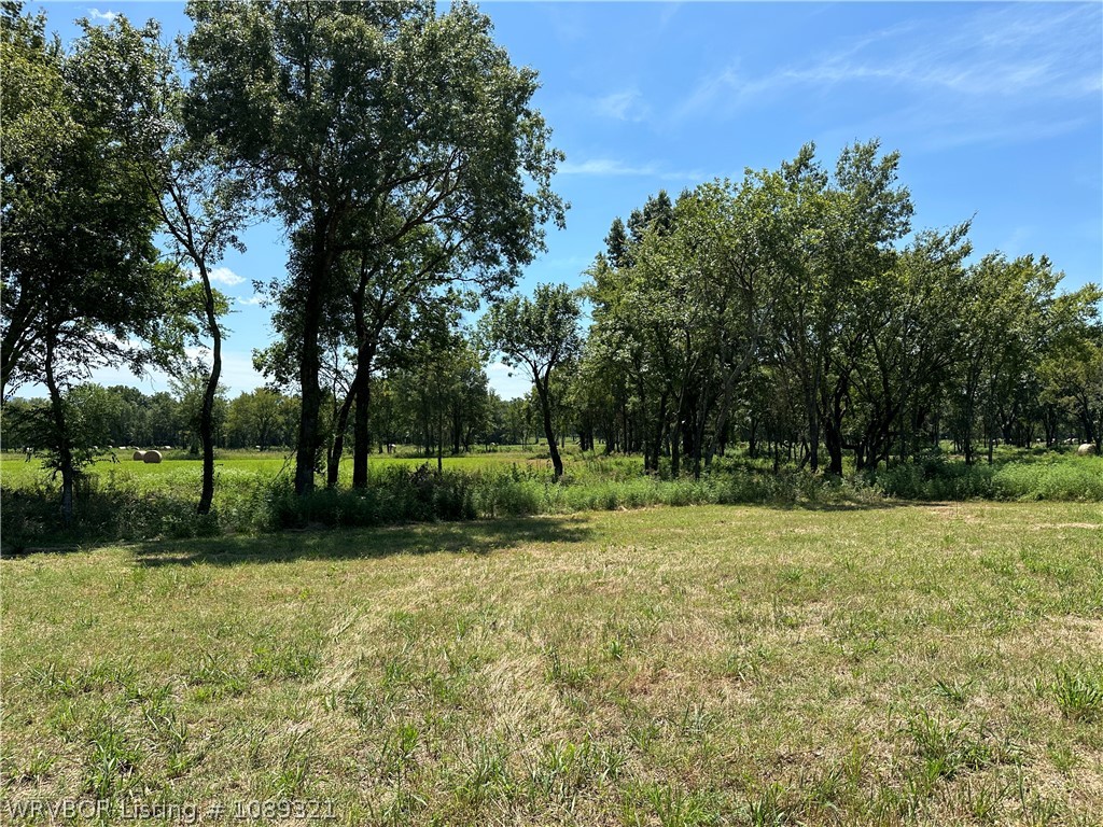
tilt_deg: -0.2
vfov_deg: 56.8
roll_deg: -0.3
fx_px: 765
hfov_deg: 71.6
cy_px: 414
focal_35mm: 24
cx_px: 552
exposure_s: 1/3356
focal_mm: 6.86
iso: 80
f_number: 1.78
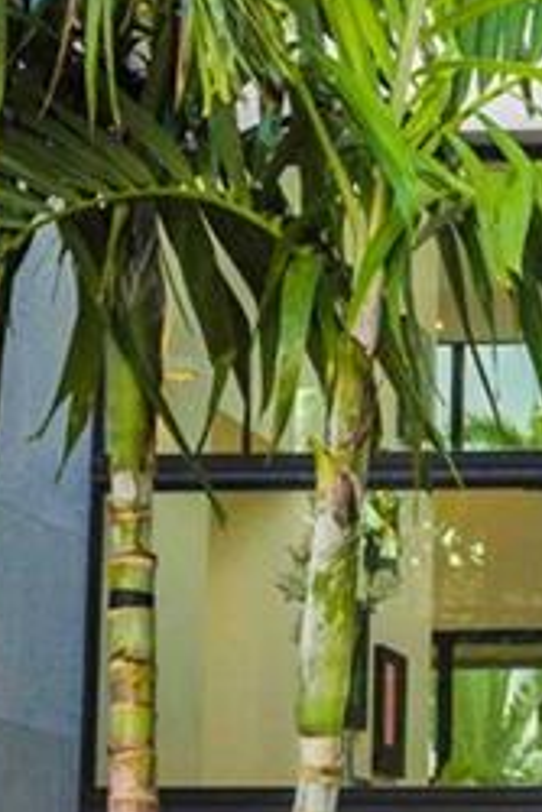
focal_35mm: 179
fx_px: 4037
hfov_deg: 7.6
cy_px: 287
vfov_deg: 11.5
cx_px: 730
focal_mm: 28
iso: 100
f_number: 5.6
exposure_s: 1/160
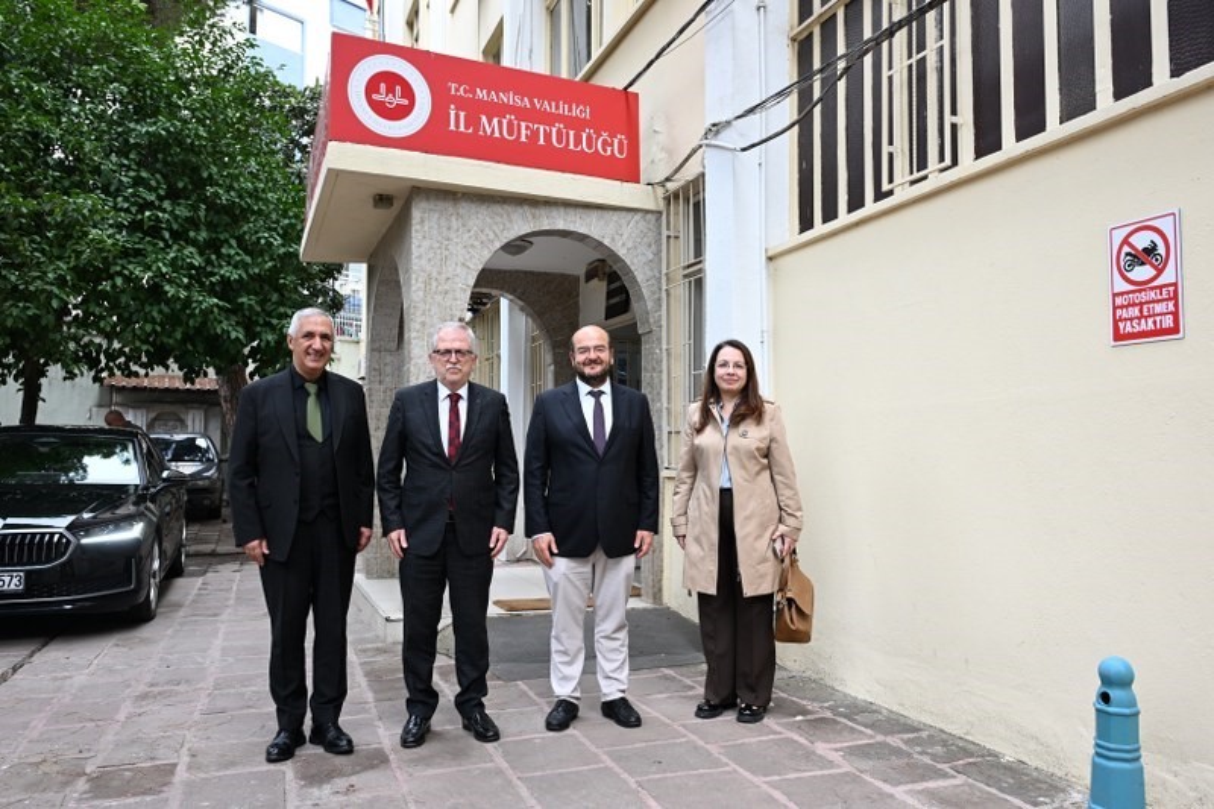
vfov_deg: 45.7
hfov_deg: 64.6
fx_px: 961
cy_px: 404
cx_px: 607
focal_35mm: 28
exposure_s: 1/125
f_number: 5.6
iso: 800
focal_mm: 28.5
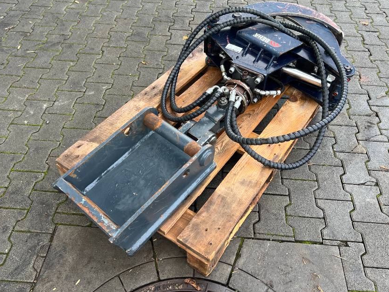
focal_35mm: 32
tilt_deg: -45.7
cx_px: 197
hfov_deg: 56.8
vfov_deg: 44.1
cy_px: 131
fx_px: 360
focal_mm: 5.7
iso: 40
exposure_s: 1/185
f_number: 1.5
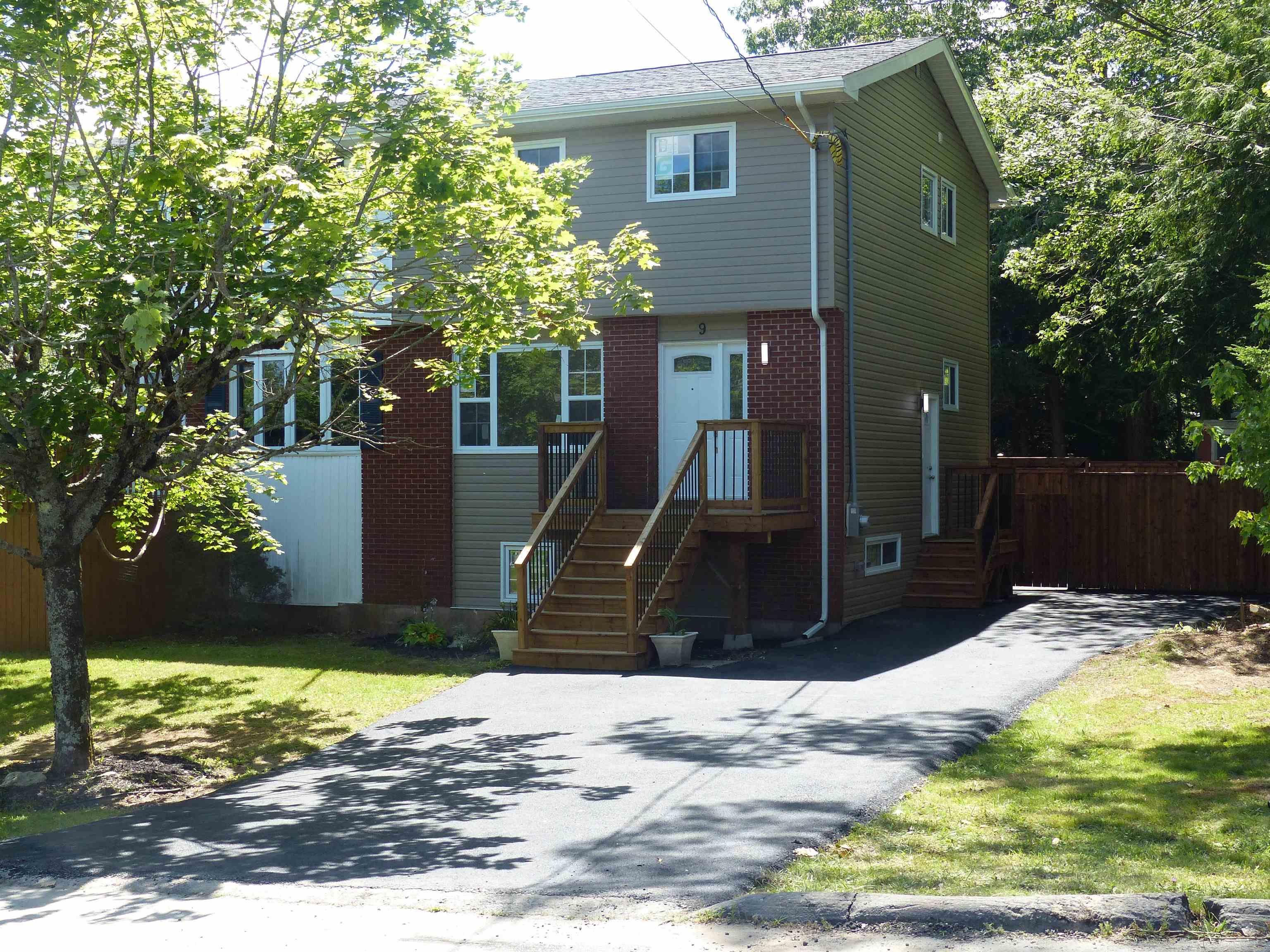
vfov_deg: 32.2
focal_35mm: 45
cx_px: 635
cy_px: 476
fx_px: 1651
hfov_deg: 42.1
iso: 100
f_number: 4
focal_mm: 8.1
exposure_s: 1/250
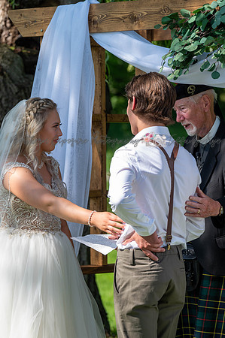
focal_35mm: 200
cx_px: 112
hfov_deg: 6.9
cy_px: 169
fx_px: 1879
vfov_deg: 10.3
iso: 180
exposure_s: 1/500
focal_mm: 200
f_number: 5.6
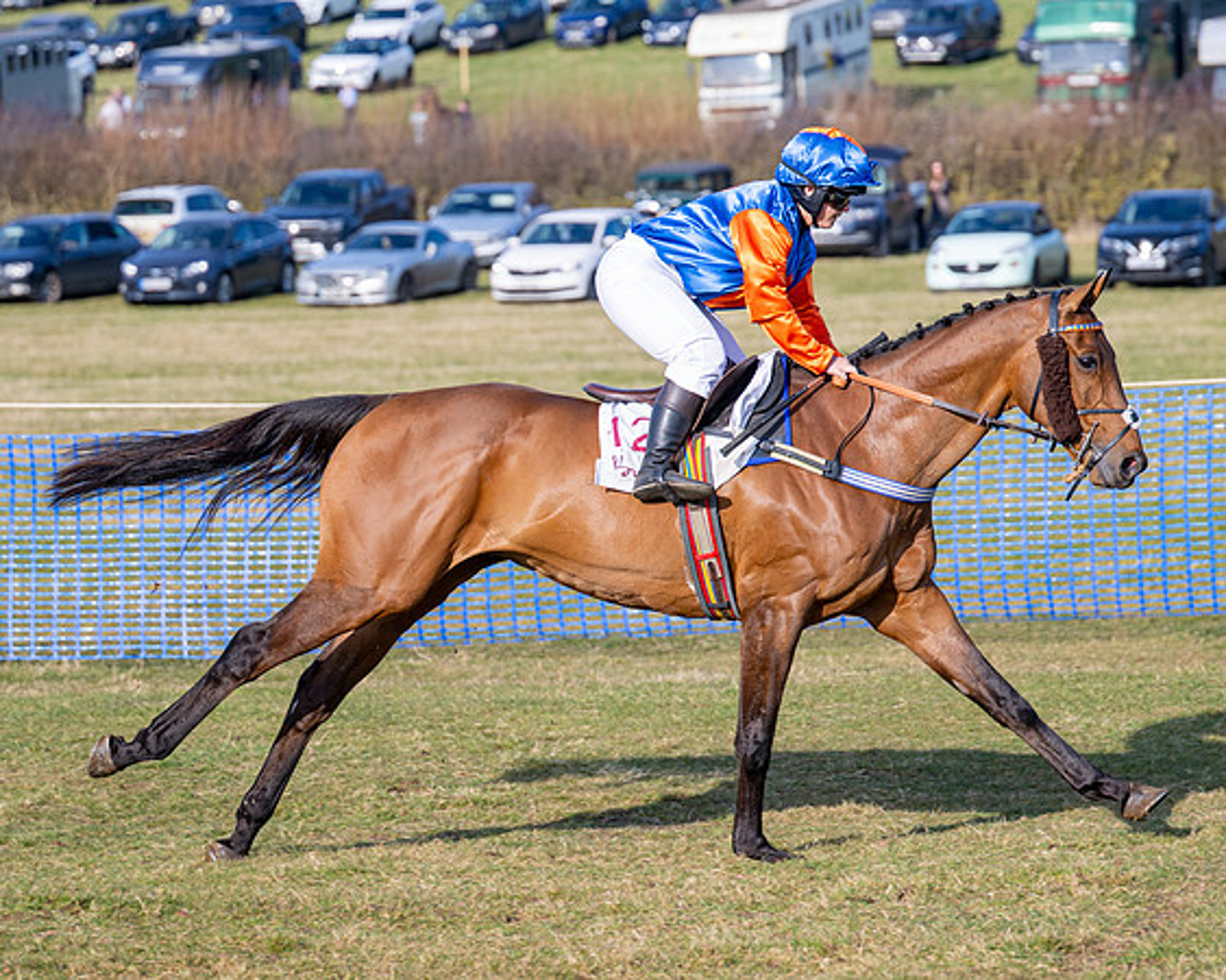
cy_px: 464
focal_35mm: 172
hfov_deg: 11.2
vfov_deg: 9.0
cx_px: 539
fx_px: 6255
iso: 100
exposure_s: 1/1600
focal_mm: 95
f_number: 2.8
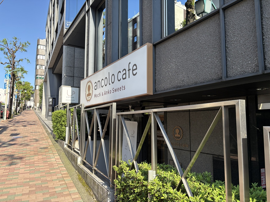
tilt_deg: +5.5
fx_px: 203
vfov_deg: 53.1
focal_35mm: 26
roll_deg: +0.6
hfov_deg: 67.3
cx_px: 135
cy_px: 101
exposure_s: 1/1064
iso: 64
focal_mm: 5.96
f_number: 1.6
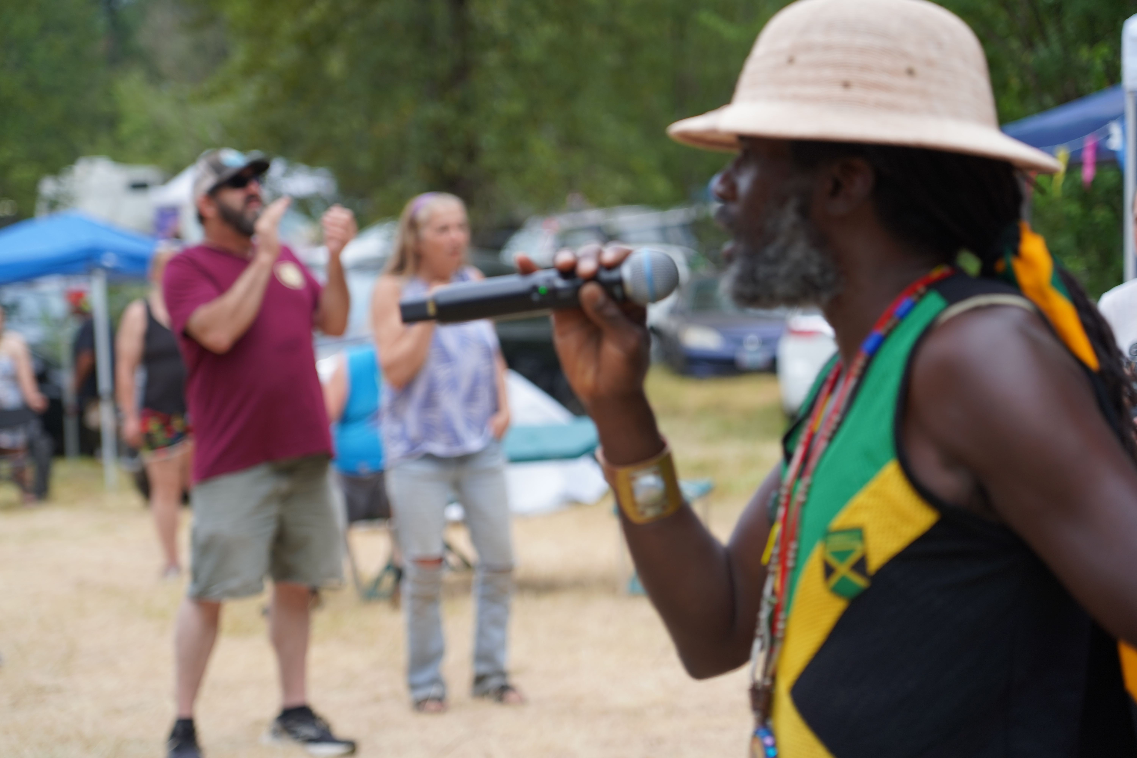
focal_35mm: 105
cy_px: 379
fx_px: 3316
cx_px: 568
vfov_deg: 13.0
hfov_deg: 19.5
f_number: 4
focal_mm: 105
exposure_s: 1/160
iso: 200
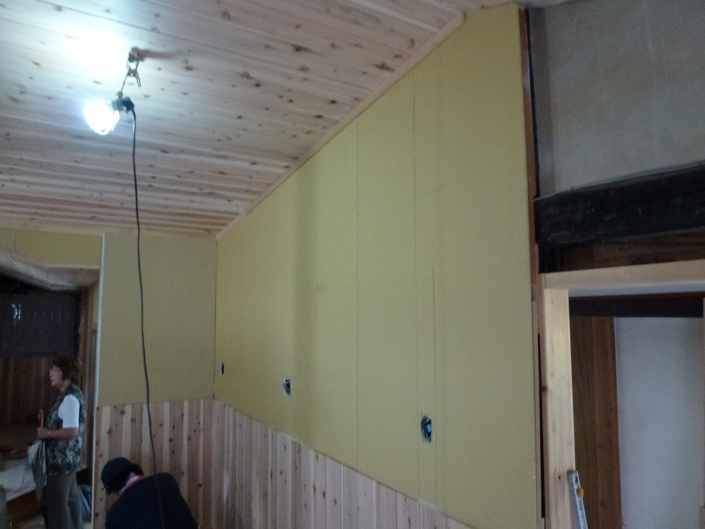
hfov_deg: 71.6
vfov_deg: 56.8
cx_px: 352
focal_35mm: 24
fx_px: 489
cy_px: 264
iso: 400
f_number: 3.3
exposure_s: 1/20
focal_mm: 4.3
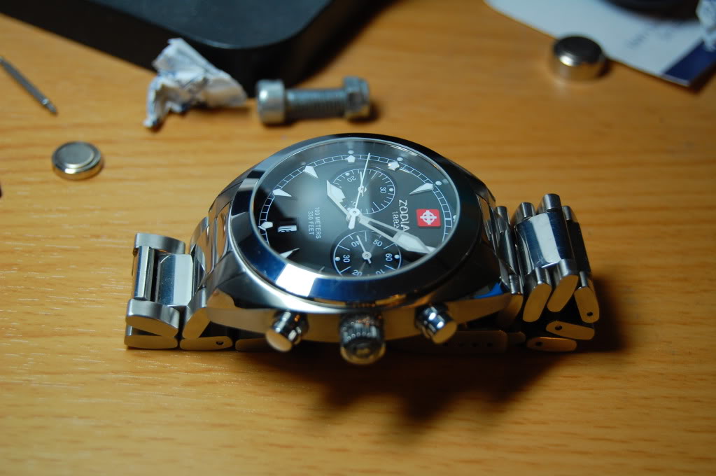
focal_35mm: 82
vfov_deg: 16.5
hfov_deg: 24.6
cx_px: 358
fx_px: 1639
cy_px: 238
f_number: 5.6
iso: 400
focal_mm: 55
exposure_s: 1/80
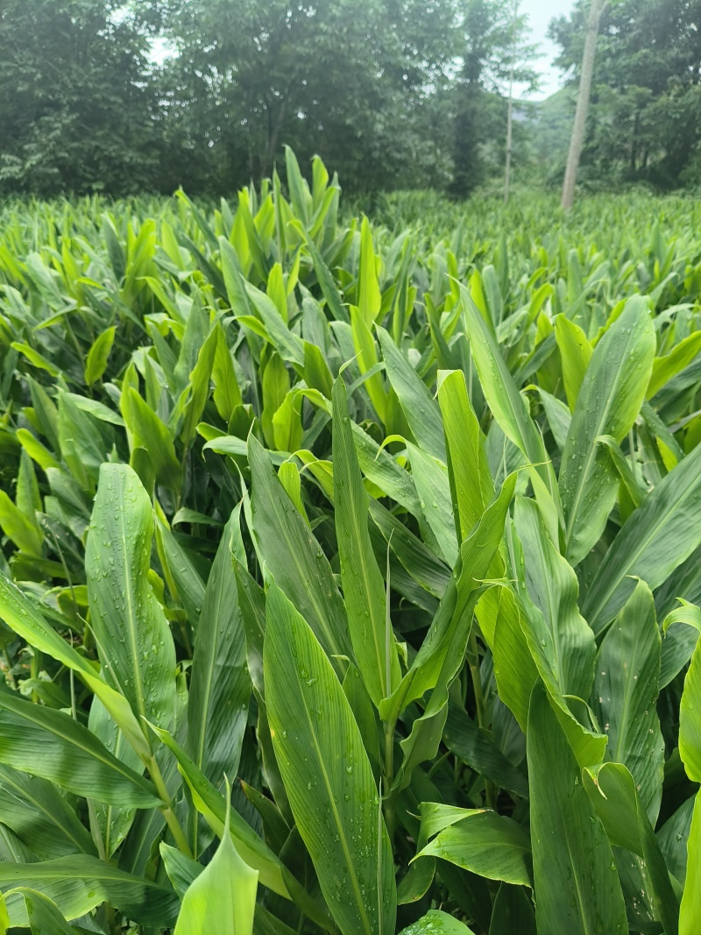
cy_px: 468
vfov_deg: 67.3
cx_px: 350
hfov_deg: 53.1
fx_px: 702
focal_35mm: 26
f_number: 1.8
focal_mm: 4.84
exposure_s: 1/546
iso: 80
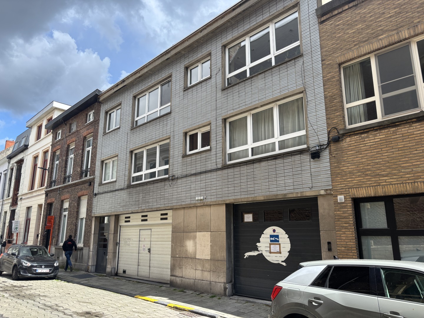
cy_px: 159
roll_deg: +0.2
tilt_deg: +12.8
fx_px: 318
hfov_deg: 67.3
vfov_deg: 53.1
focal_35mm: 26
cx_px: 212
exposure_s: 1/1248
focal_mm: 5.96
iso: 50
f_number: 1.6
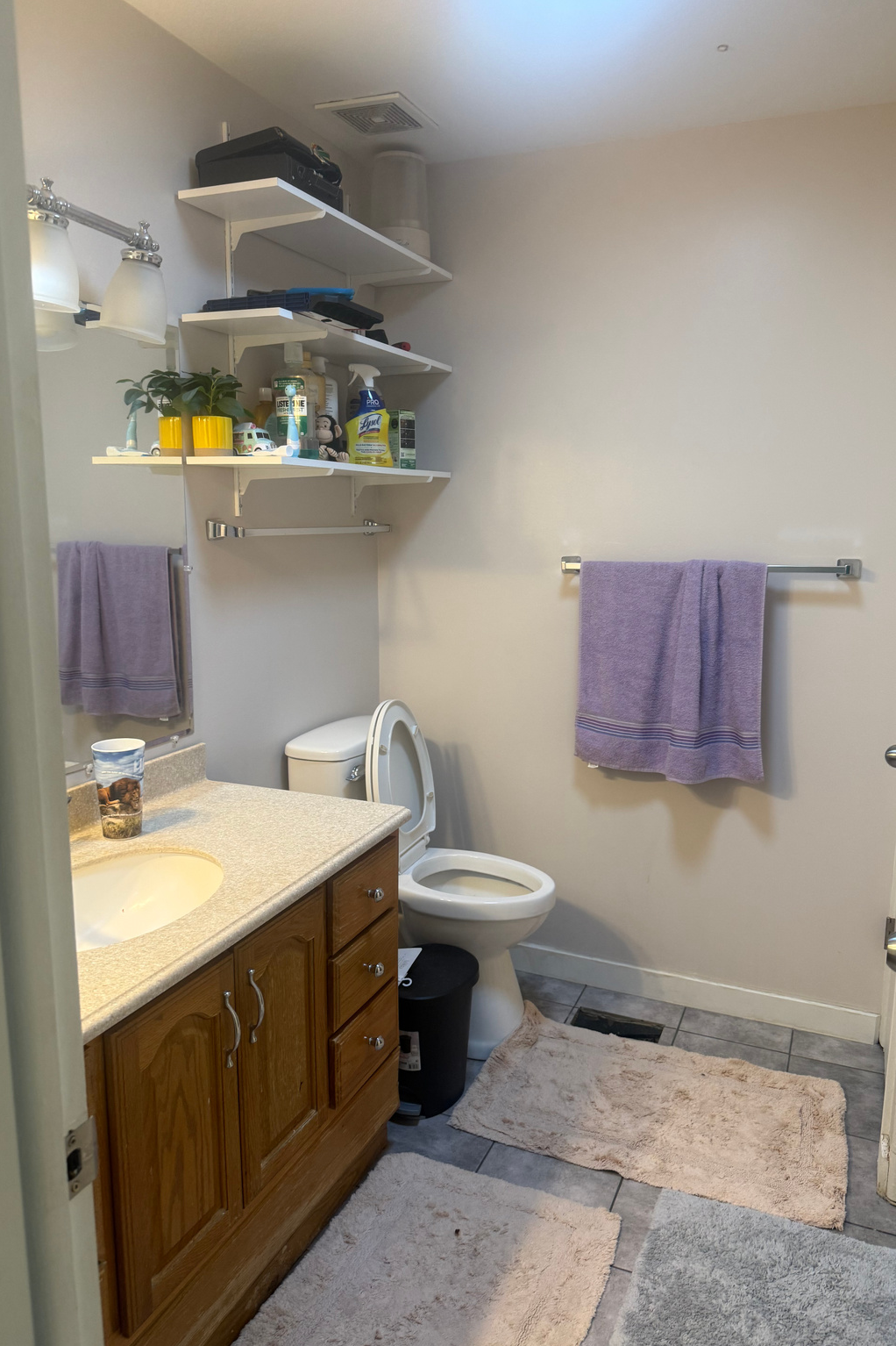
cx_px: 482
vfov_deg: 71.5
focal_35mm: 25
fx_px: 934
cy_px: 673
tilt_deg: -10.2
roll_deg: -0.3
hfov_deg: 51.2
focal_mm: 6.76
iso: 160
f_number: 1.78
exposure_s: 1/60
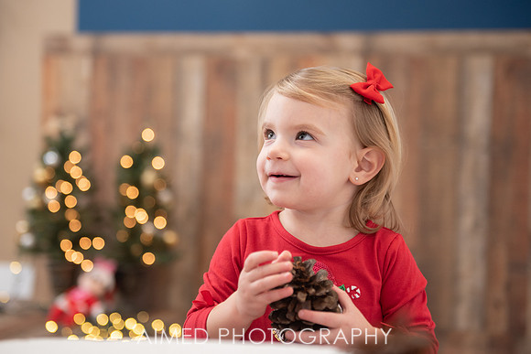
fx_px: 943
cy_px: 178
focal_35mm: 64
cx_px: 250
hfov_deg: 31.5
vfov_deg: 21.3
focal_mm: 58
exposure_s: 1/200
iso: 500
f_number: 2.8
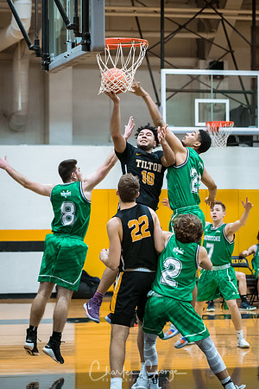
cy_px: 194
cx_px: 130
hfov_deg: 10.6
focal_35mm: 129
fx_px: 1392
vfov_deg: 15.9
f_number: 2.8
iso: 3200
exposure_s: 1/400
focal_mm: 86
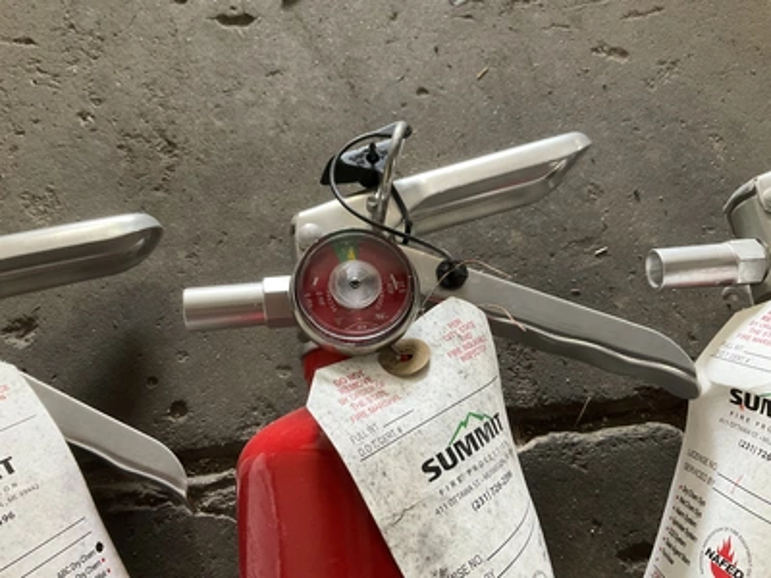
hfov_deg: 61.7
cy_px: 289
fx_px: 646
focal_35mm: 29
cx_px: 386
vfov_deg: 48.2
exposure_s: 1/60
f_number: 1.8
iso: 160
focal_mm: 3
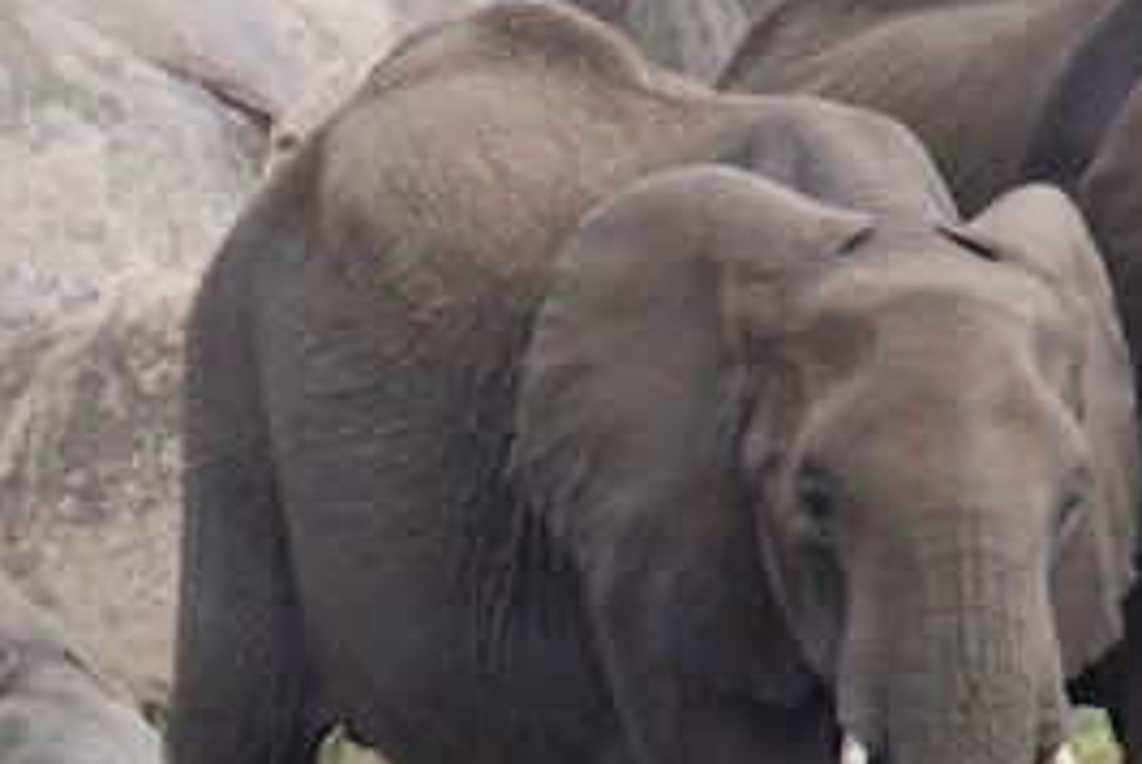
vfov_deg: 1.8
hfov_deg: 2.7
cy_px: 873
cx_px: 47
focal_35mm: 762
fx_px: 24195
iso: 1600
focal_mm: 135
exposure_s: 1/1000
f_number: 8
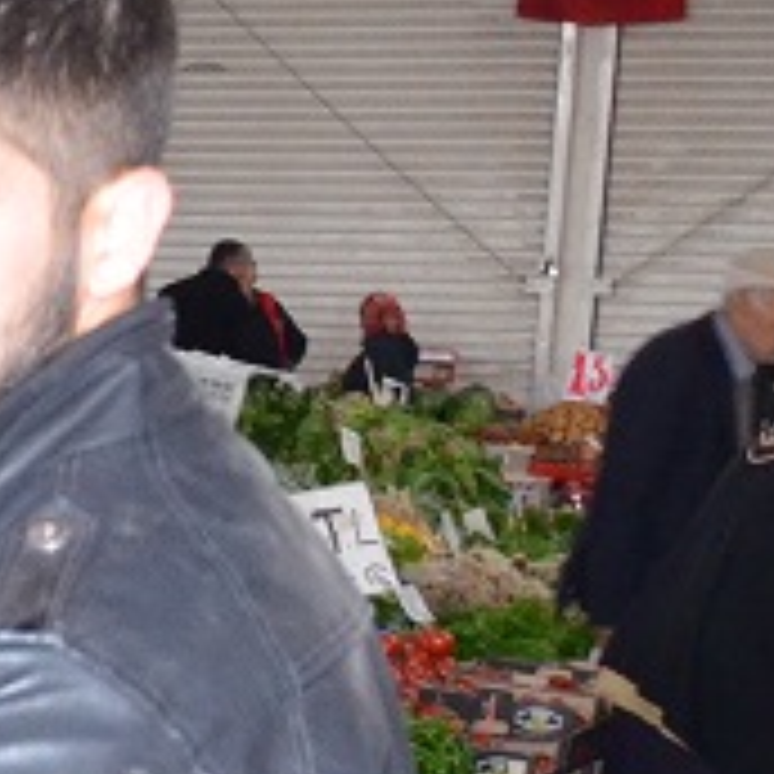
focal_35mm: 164
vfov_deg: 10.4
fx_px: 4149
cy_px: 1022
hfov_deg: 8.5
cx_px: -1710
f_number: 5.6
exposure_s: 1/60
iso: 1600
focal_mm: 18
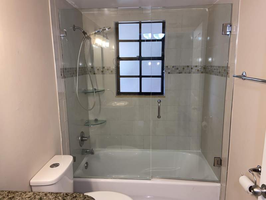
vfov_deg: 53.1
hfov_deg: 67.3
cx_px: 133
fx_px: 200
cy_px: 100
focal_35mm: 26
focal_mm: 4.25
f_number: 1.8
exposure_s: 1/22
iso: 32
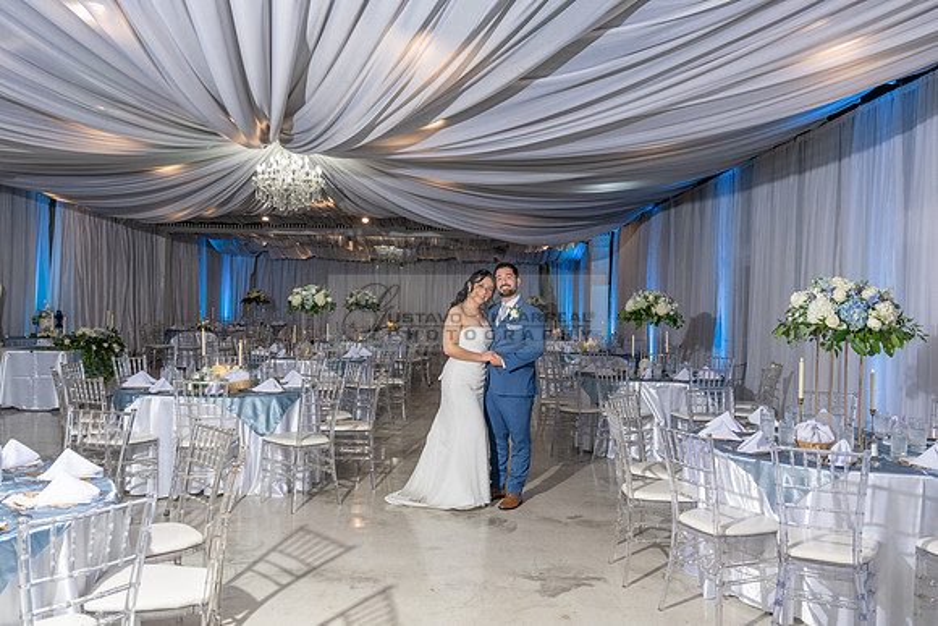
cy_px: 297
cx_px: 469
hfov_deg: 59.1
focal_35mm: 32
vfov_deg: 41.4
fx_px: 827
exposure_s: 1/160
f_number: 4.5
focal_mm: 24
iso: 320
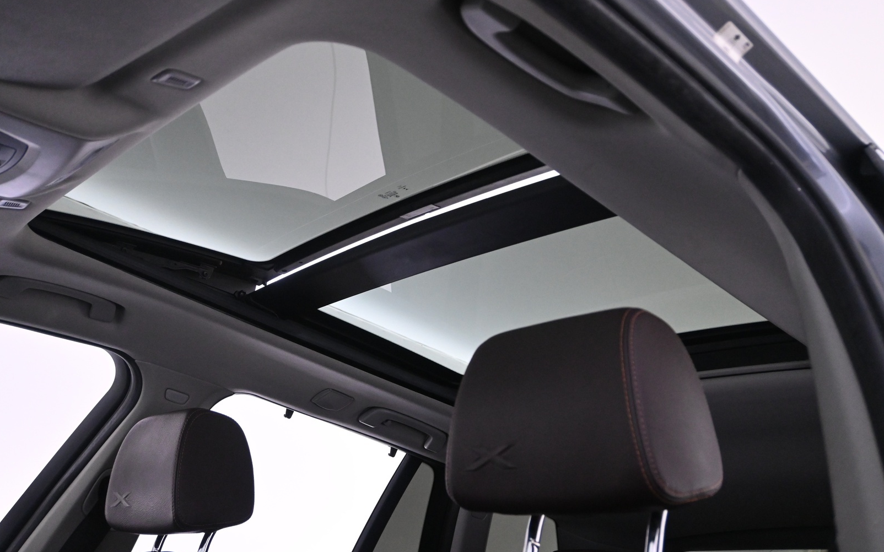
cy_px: 275
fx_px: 855
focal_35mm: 36
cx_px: 440
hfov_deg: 54.6
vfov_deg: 35.8
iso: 3200
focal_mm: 23
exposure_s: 1/50
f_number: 4.2
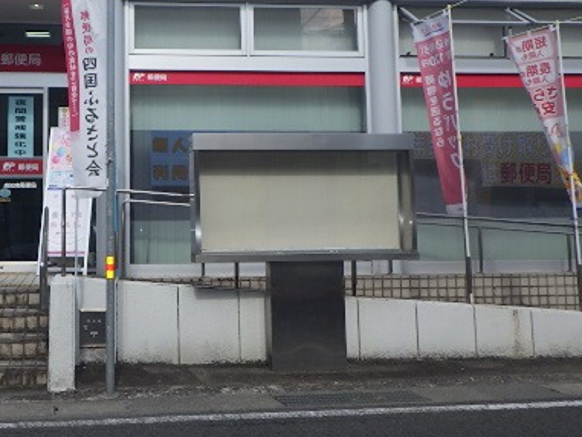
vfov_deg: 30.7
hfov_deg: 39.2
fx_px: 790
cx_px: 136
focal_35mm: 47
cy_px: 160
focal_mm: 5
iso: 125
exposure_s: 1/1000
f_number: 4.2
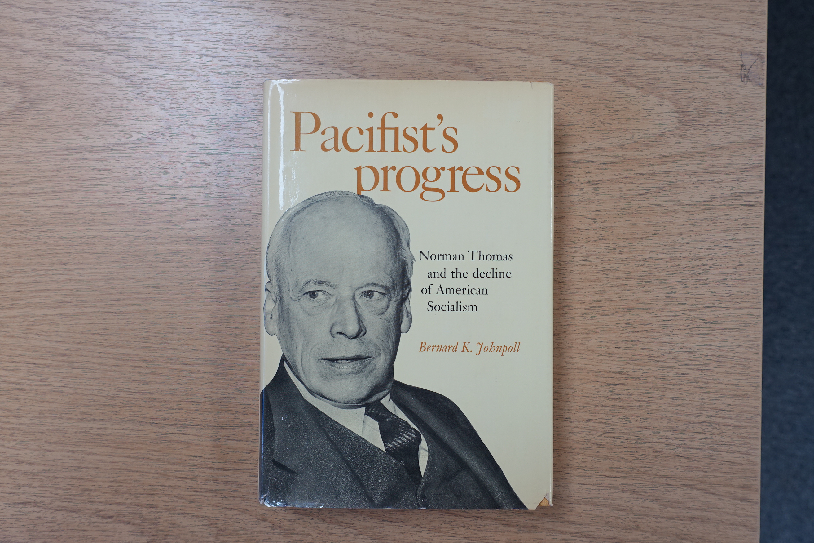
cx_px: 421
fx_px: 565
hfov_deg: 71.5
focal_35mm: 25
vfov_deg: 51.3
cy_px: 275
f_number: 2.8
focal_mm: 8.8
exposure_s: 1/40
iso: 125
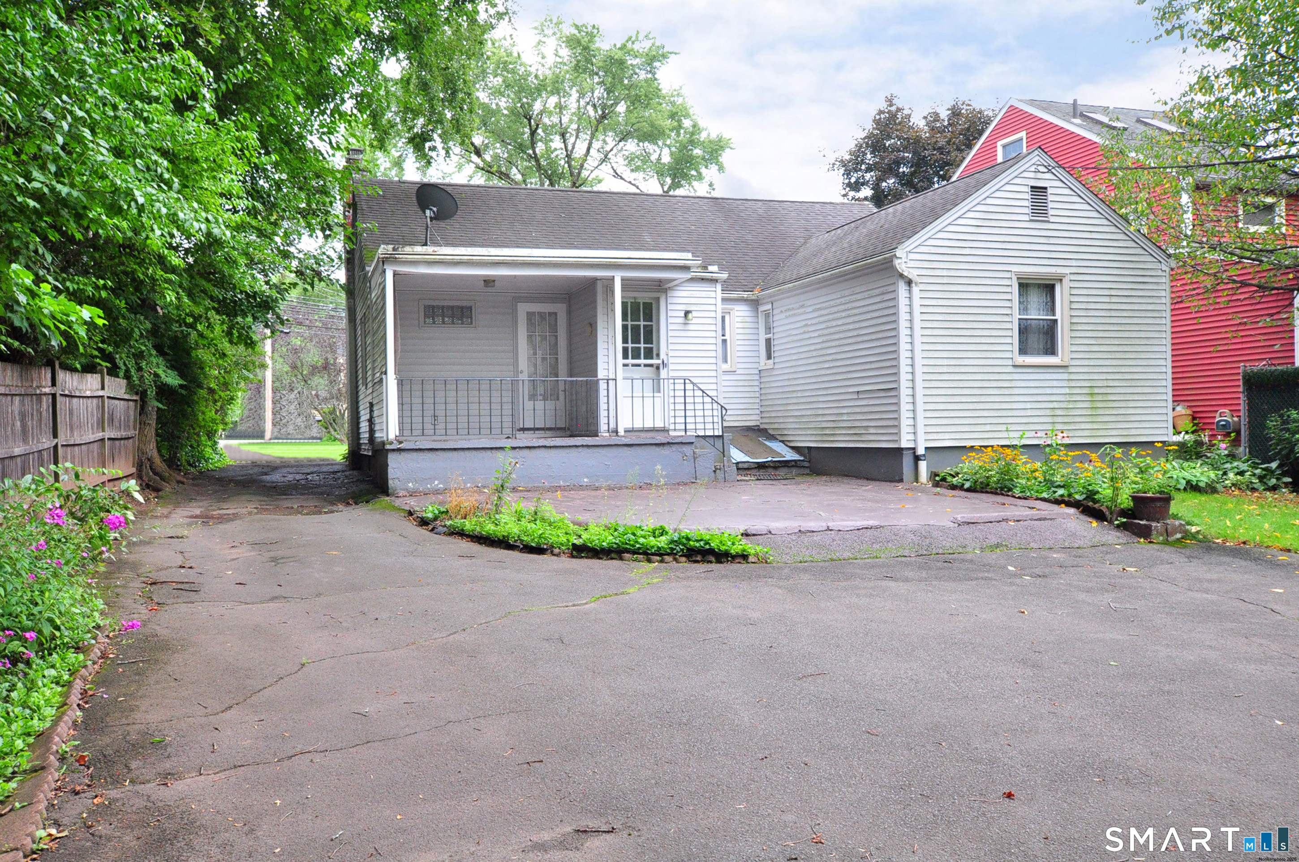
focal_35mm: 30
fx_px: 1081
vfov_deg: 43.5
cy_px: 431
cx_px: 650
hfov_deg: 62.0
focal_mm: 20
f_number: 8
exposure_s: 1/160
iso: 1000
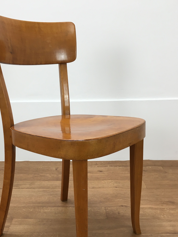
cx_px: 68
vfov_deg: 49.7
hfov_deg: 38.5
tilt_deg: -16.6
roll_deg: +0.4
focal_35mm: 37
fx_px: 254
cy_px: 148
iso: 32
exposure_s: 1/33
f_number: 2.2
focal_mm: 4.15
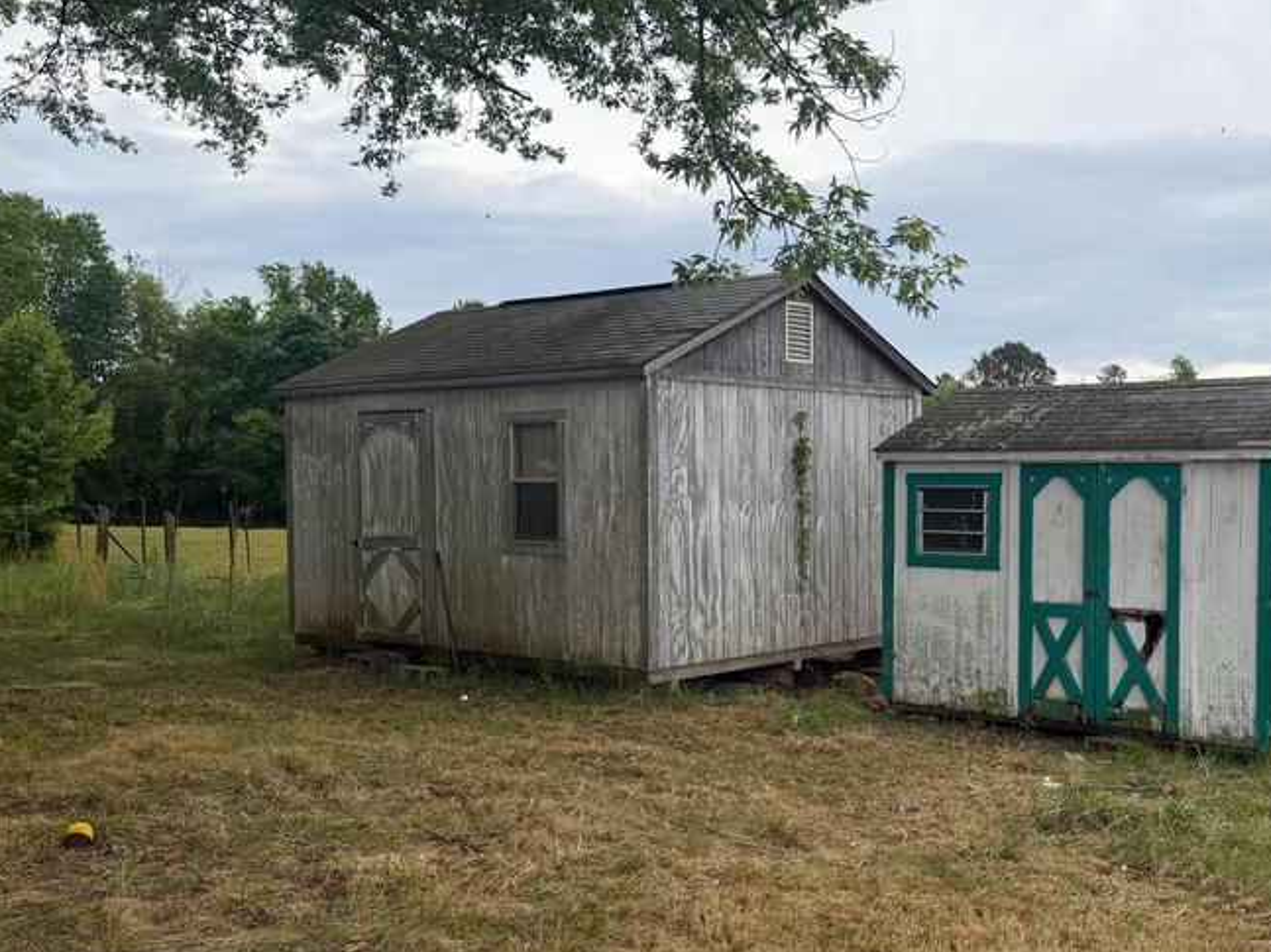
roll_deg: +0.0
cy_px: 532
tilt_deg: -1.7
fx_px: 1395
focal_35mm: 38
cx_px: 829
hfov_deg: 48.3
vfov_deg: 37.7
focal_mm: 6.76
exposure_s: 1/4975
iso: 80
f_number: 1.78
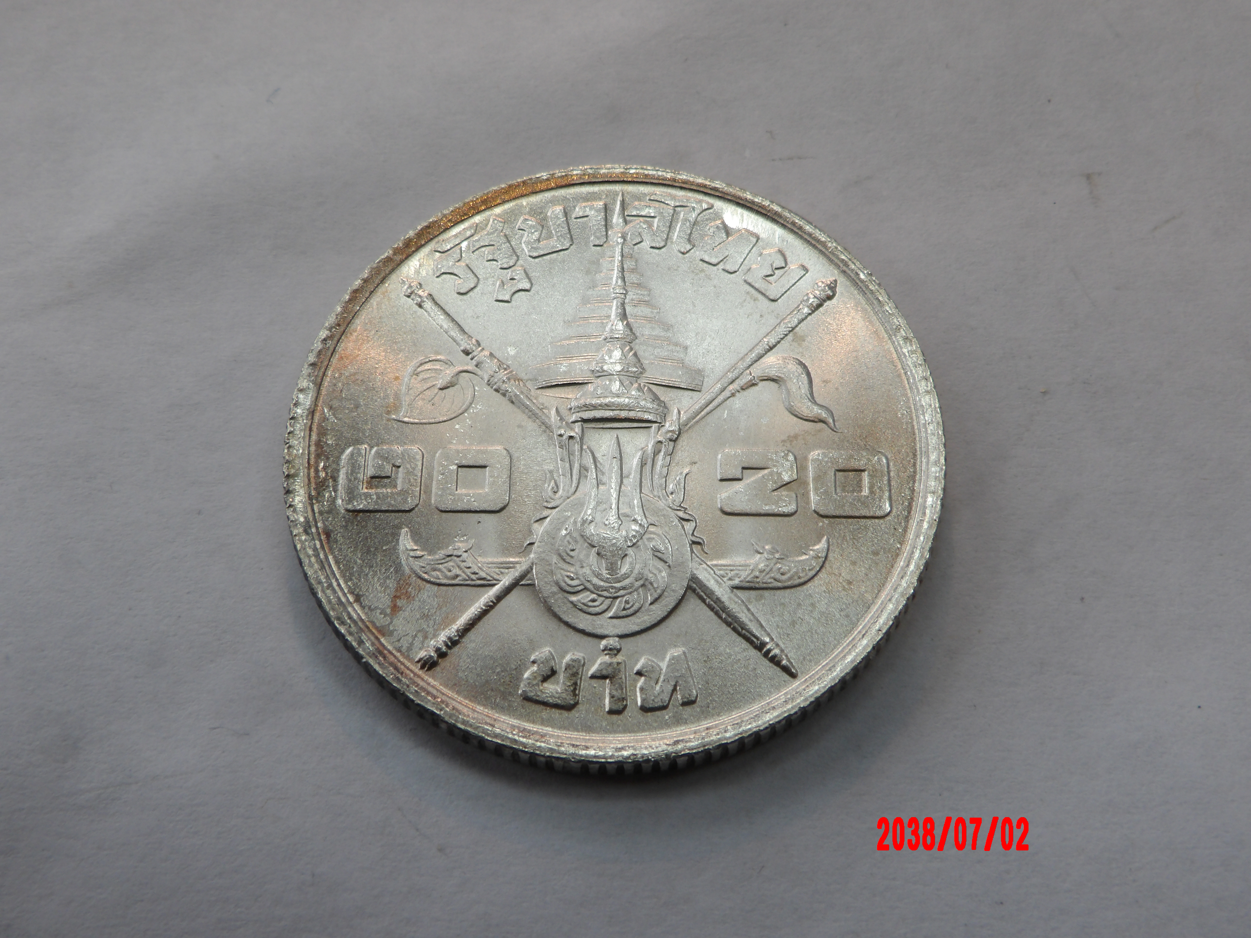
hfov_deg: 44.8
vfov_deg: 34.3
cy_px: 469
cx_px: 626
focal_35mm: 42
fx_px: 1518
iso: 100
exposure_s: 1/42
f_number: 4.9
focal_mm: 7.6
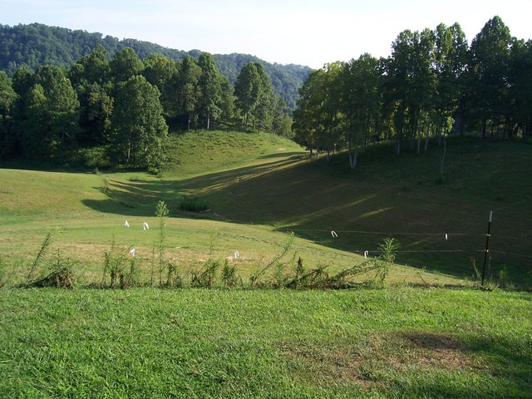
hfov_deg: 54.0
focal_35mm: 34
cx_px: 266
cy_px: 200
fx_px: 523
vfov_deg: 41.8
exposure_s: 1/250
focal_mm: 5.6
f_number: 5.6
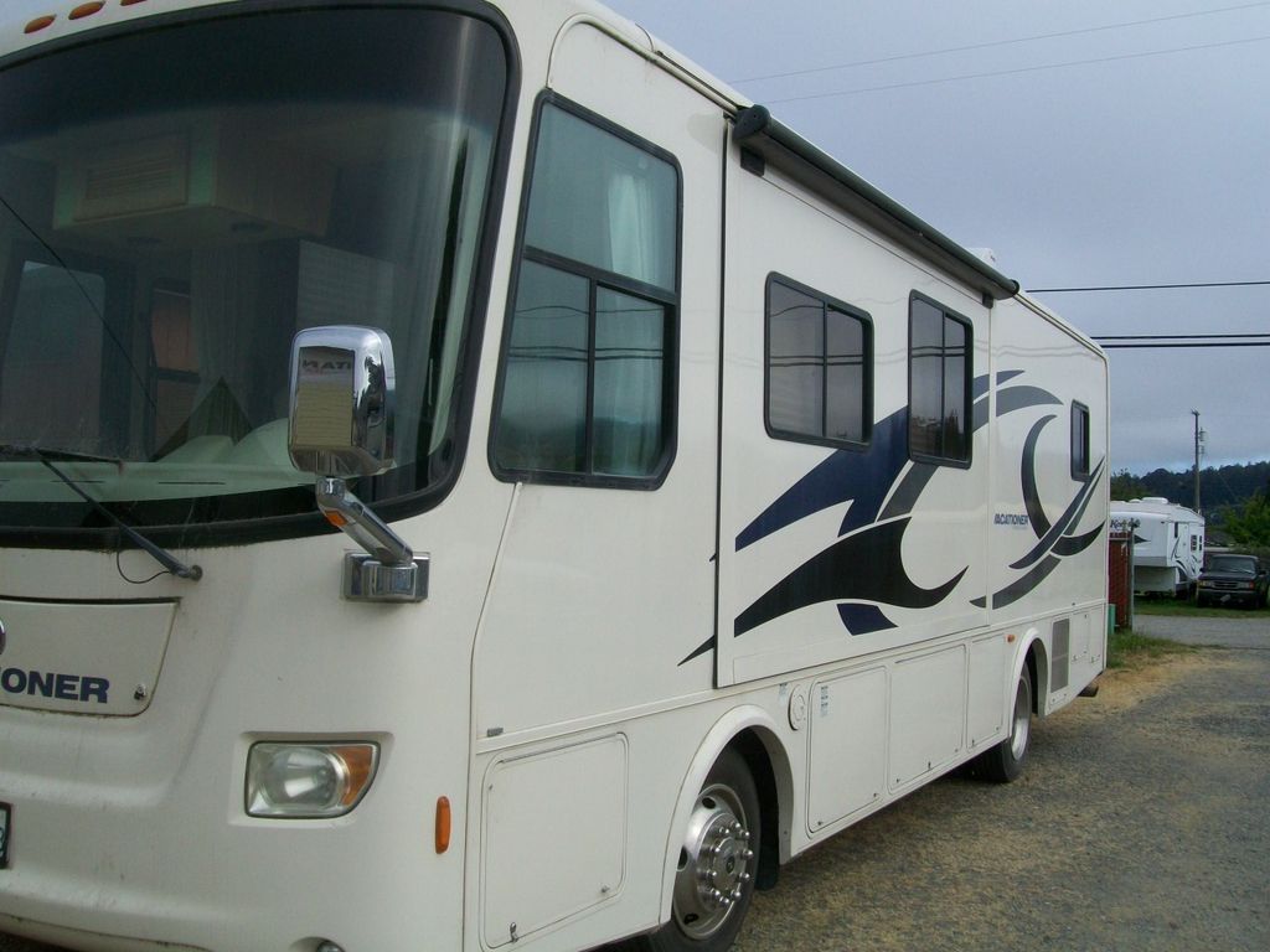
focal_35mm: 36
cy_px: 476
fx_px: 1321
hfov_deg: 51.4
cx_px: 635
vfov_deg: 39.7
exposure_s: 1/500
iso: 64
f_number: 4.8
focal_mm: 6
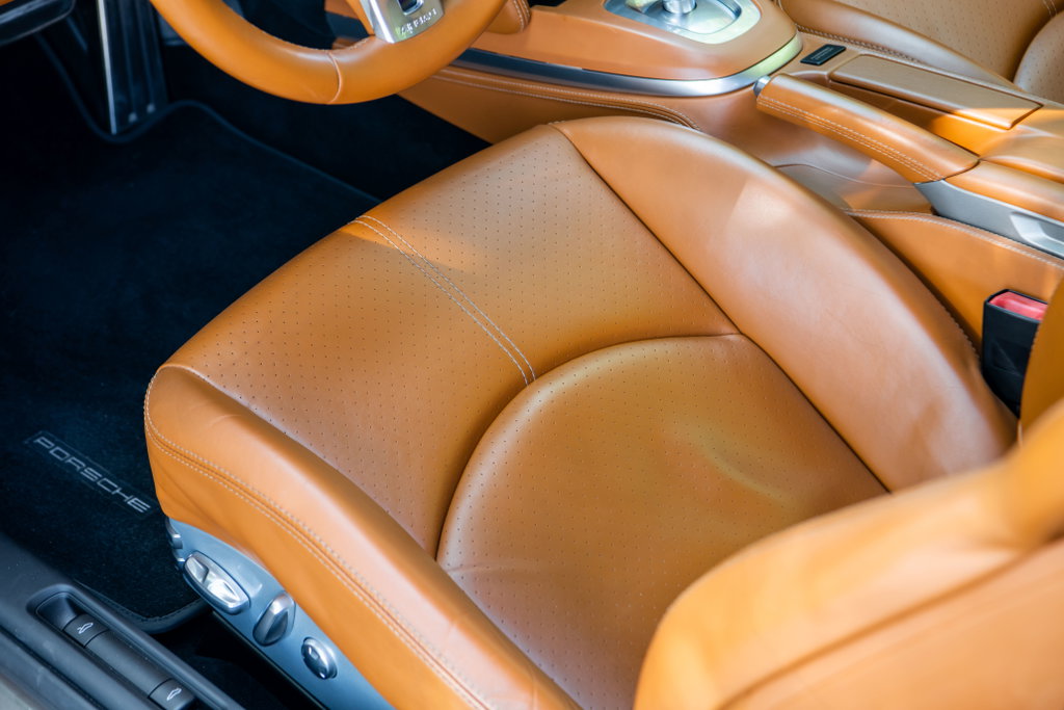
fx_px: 2069
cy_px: 355
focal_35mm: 70
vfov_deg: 19.5
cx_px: 532
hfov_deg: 28.8
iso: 400
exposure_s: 1/50
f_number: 5.6
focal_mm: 70
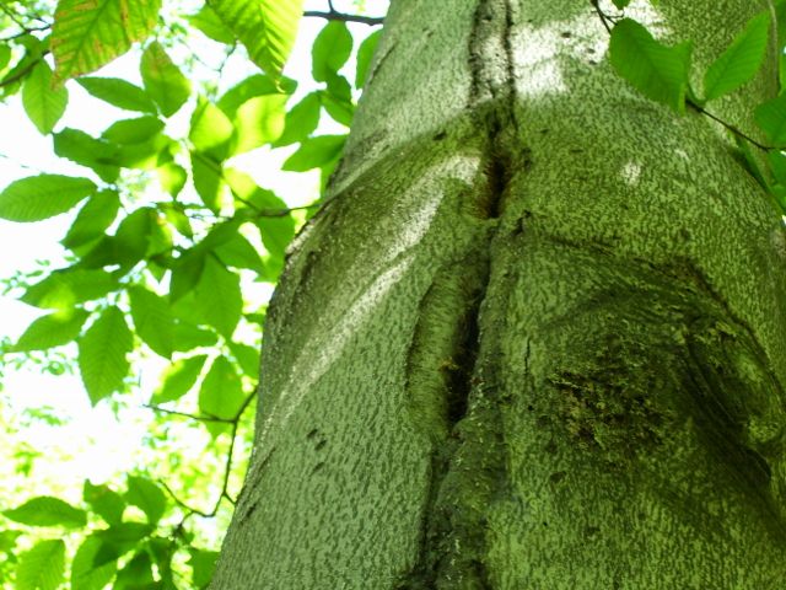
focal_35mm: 87
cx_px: 393
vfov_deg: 17.0
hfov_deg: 22.5
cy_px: 295
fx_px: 1975
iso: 160
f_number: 4.3
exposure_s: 1/45
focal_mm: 14.3
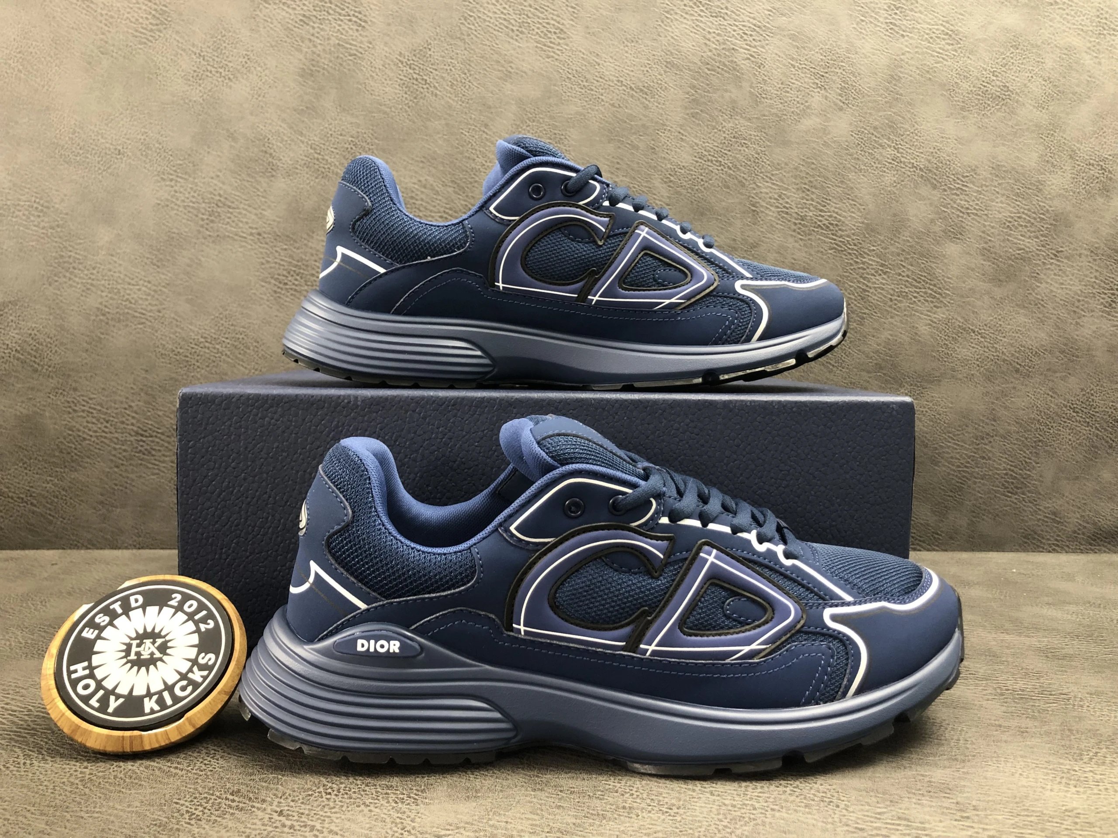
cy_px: 419
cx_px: 559
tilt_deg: -4.9
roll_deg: -0.6
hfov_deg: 63.4
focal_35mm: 28
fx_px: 904
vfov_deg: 49.7
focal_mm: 4
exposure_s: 1/17
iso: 64
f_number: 1.8
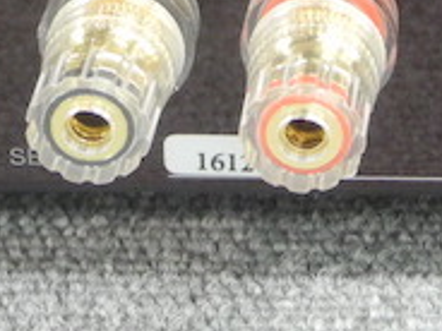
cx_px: 584
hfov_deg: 9.8
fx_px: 2528
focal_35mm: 198
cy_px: -345
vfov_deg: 7.2
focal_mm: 8.1
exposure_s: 1/11
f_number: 3.2
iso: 400
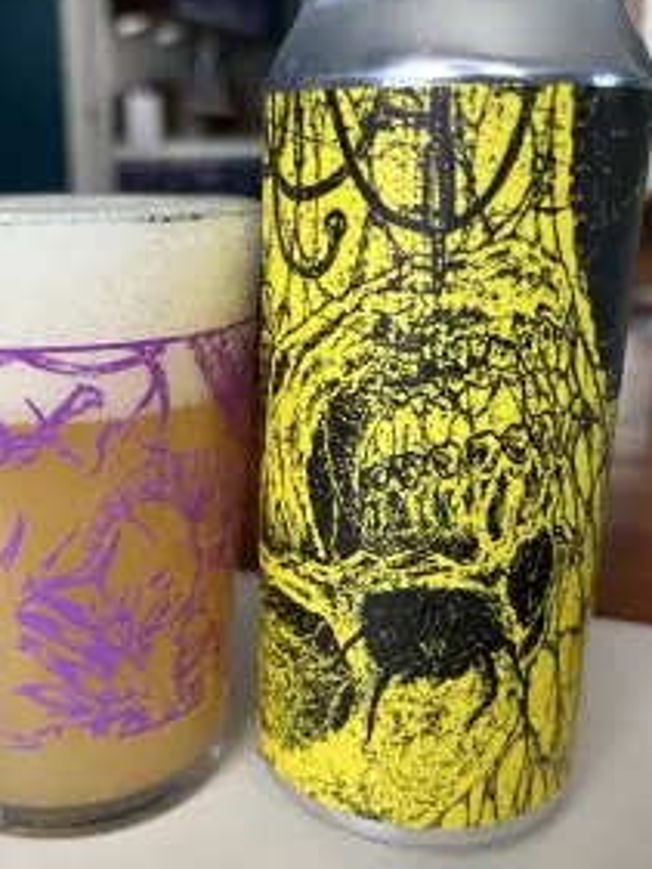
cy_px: 498
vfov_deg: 50.0
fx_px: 928
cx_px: 213
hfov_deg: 38.2
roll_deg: +0.1
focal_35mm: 37
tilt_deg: -20.4
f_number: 1.6
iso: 64
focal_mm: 5.96
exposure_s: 1/121
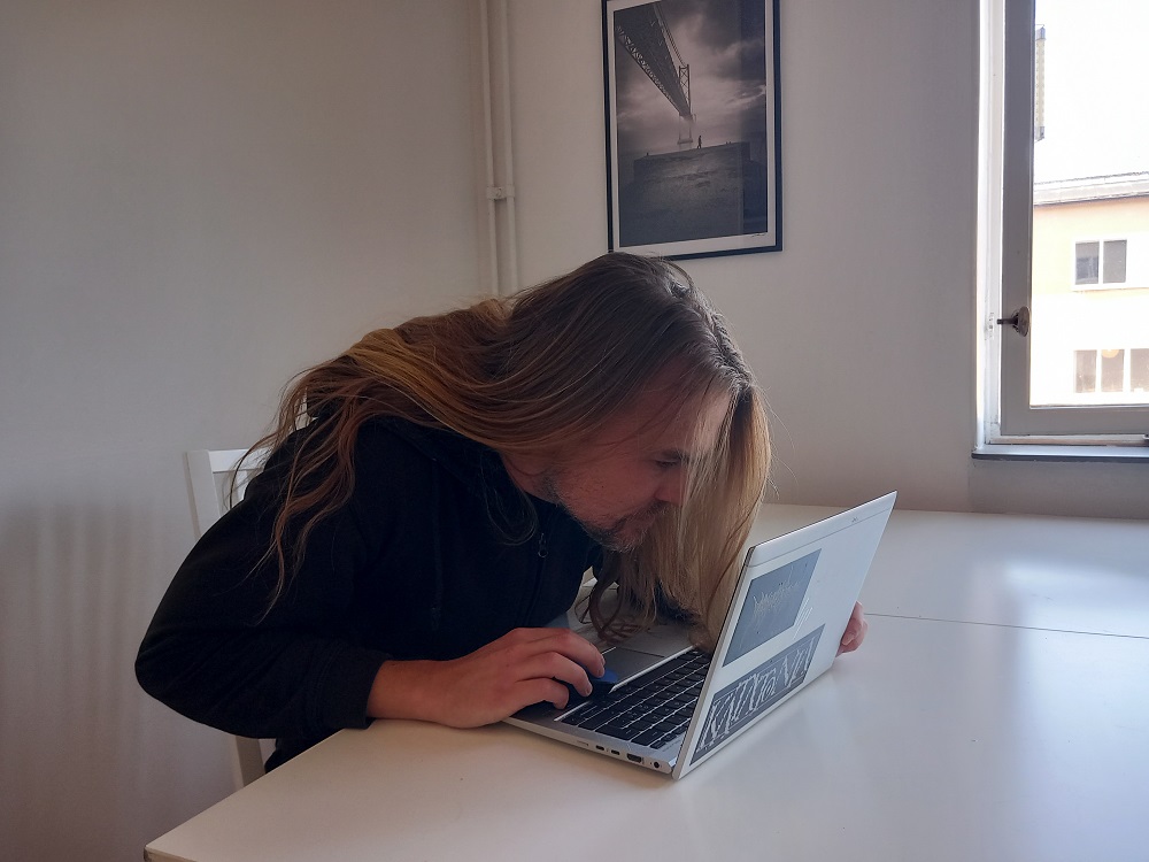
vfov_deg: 51.4
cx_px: 574
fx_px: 896
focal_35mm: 27
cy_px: 431
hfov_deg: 65.3
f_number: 1.8
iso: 160
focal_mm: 4
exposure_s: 1/50
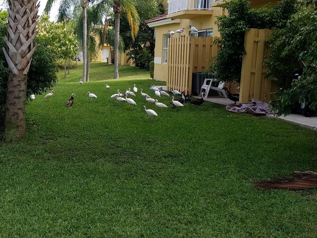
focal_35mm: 52
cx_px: 73
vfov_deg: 27.8
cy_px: 74
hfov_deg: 35.8
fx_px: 476
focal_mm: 4.2
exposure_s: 1/786
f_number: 1.7
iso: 50
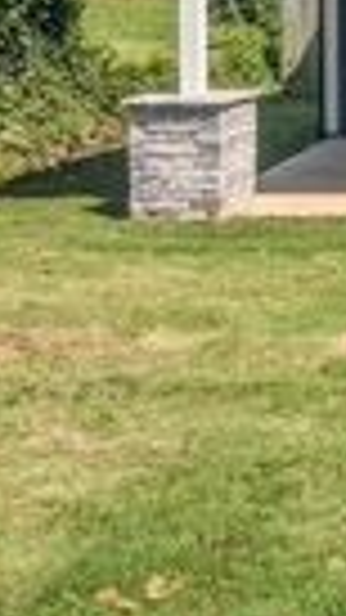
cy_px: -81
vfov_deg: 30.3
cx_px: 741
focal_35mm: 61
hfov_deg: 15.0
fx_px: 996
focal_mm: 11
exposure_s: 1/500
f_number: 7.1
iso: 200
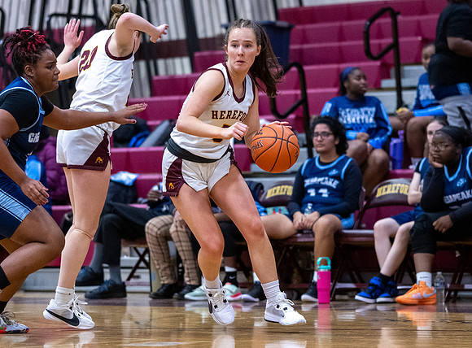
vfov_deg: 7.9
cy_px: 177
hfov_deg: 10.6
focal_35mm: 187
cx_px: 242
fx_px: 2537
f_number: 1.8
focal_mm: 85
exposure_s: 1/1250
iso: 3600
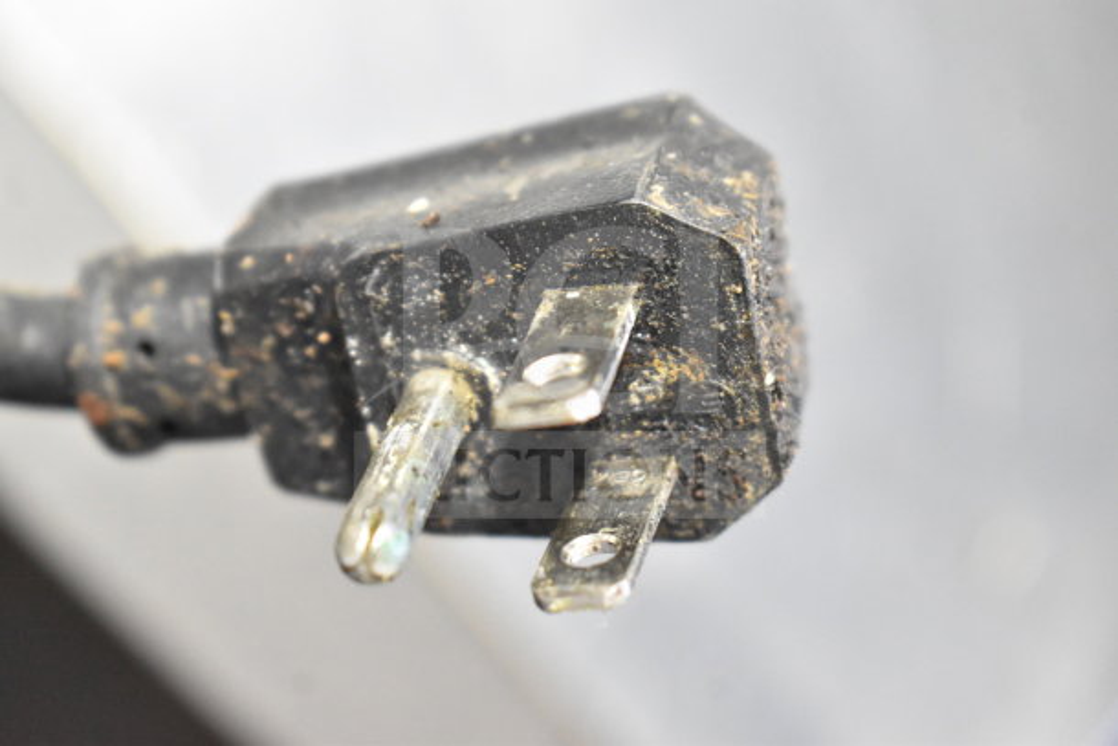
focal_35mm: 82
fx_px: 2563
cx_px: 559
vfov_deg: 16.6
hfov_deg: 24.6
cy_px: 373
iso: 6400
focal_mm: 55
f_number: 6.3
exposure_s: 1/125
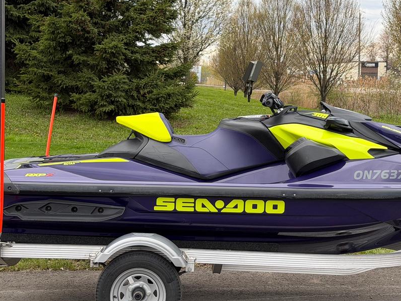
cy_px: 99
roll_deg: -0.5
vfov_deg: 19.1
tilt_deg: -1.9
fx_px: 892
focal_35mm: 77
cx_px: 238
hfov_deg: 25.3
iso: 64
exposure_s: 1/828
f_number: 1.78
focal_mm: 6.76
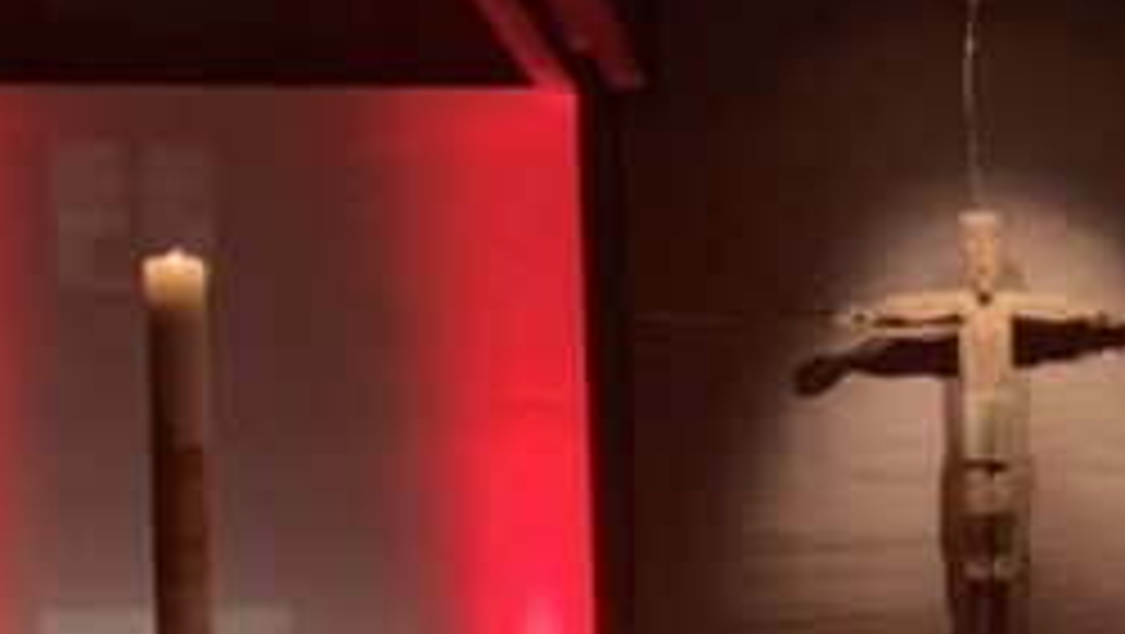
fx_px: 2597
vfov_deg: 13.8
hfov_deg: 22.5
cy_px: 598
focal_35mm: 87
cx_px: 1354
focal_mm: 4.25
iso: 320
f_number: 1.8
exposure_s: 1/33
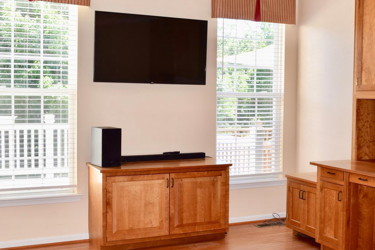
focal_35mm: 54
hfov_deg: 36.1
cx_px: 279
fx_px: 562
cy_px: 124
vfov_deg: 25.0
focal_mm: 22
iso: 360
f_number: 5.6
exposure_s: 1/125
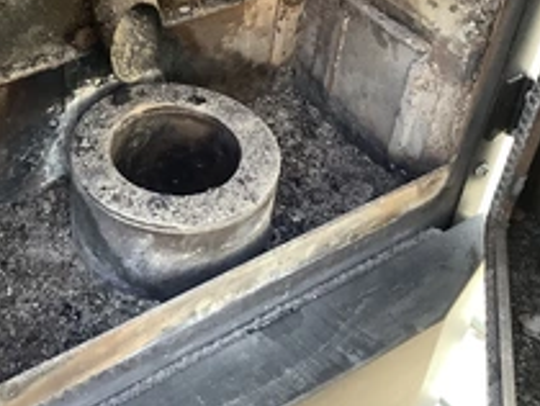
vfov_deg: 24.4
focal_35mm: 59
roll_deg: -0.9
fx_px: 921
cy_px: 77
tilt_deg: -37.8
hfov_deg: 32.1
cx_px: 141
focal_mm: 3.3
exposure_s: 1/120
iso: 100
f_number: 2.4
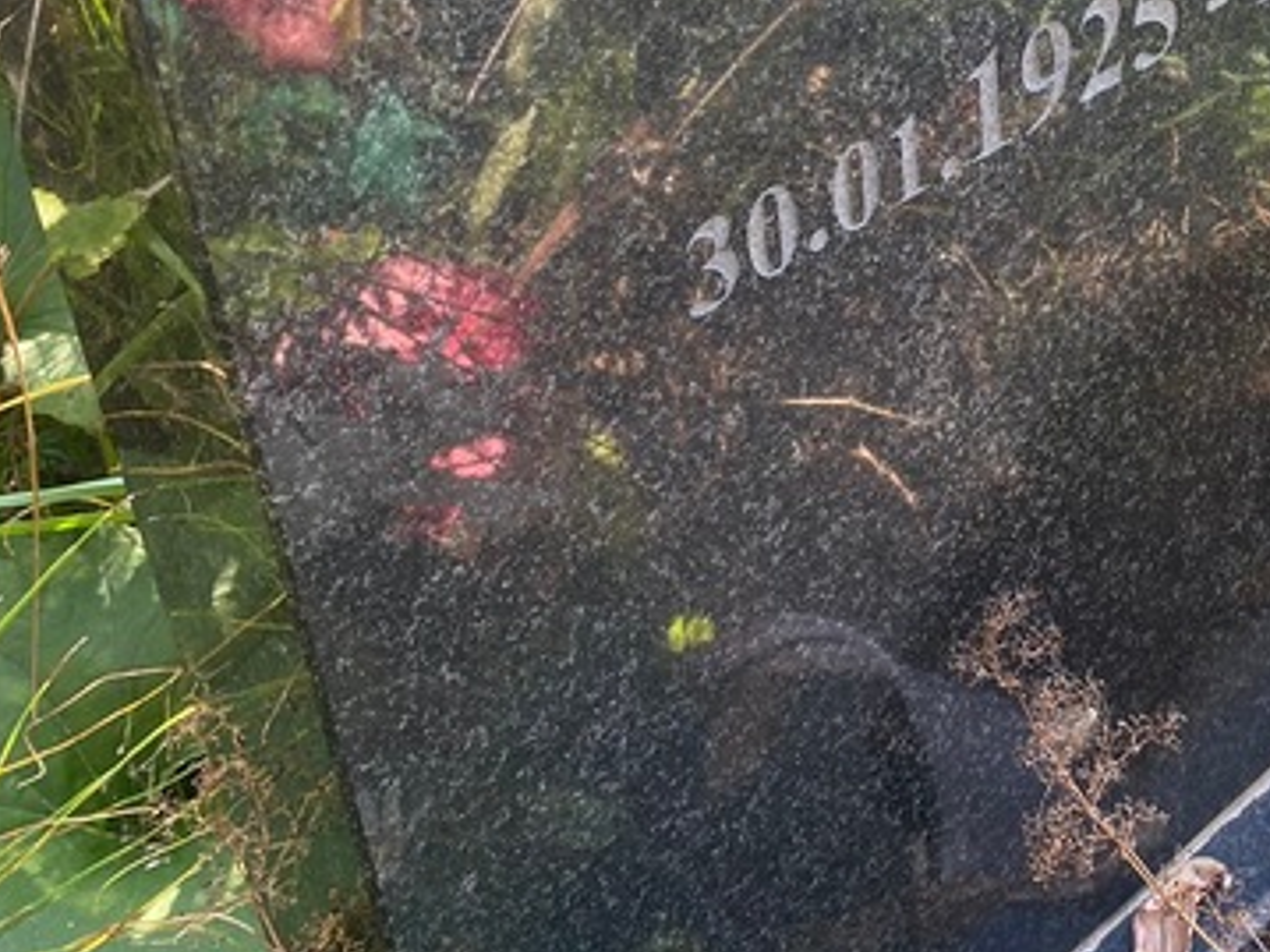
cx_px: 1291
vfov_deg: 23.7
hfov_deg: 30.7
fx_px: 2127
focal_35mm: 58
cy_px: -74
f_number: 1.8
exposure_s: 1/127
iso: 32
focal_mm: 4.25
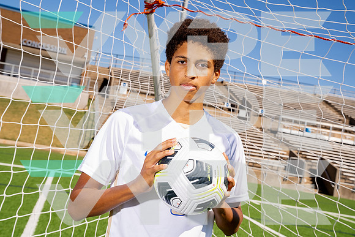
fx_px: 473
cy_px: 118
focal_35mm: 48
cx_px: 178
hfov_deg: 41.1
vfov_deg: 28.1
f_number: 8
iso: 100
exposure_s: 1/250
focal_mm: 48
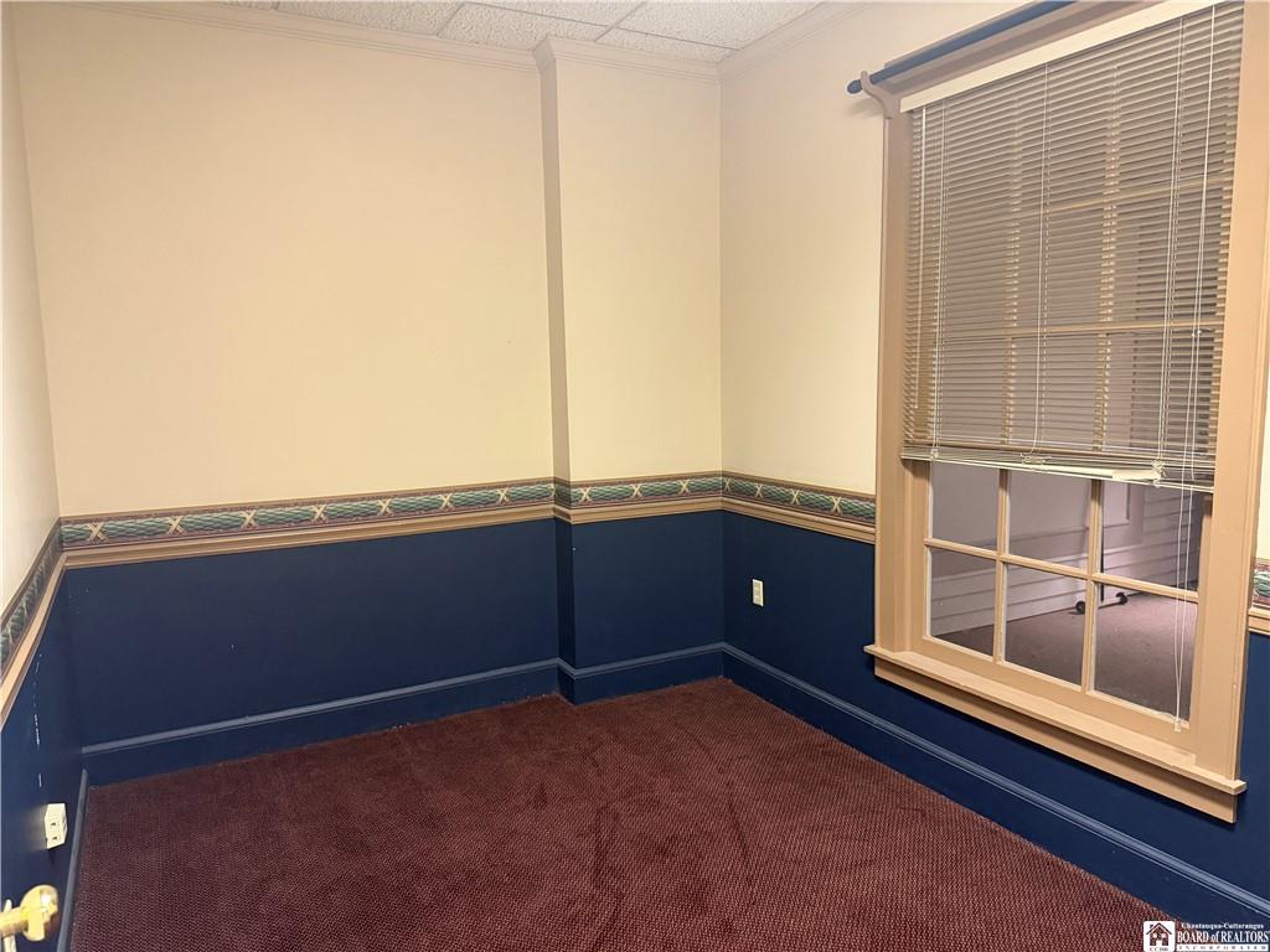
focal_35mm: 24
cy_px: 476
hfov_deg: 71.6
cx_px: 635
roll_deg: +0.7
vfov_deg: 56.8
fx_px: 881
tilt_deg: -7.7
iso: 800
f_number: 1.78
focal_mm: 6.76
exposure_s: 1/60
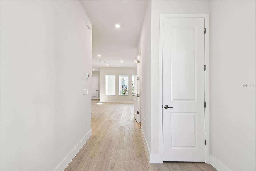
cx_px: 128
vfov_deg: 77.3
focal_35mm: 15
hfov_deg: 100.4
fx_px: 107
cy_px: 86
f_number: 7.1
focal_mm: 10
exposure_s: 1/10
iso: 100
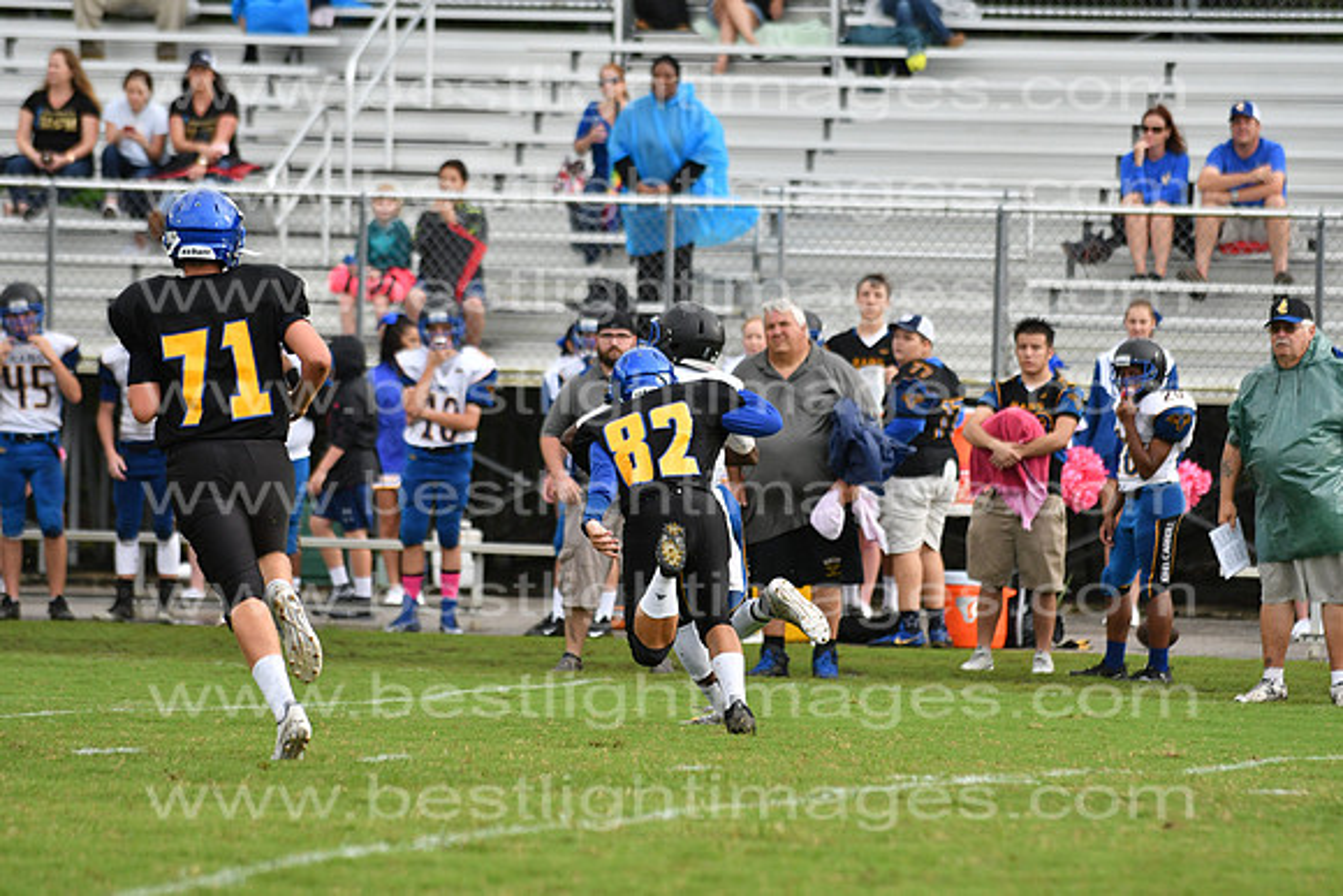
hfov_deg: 9.8
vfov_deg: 6.5
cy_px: 448
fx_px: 7836
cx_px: 672
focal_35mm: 210
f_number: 3.5
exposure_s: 1/3200
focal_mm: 140
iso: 800
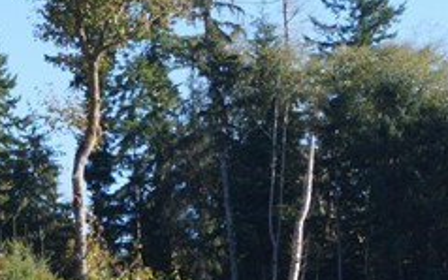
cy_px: 427
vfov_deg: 6.2
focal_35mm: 209
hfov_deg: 9.6
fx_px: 2553
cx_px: -307
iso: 200
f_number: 16
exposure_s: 1/60
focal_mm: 30
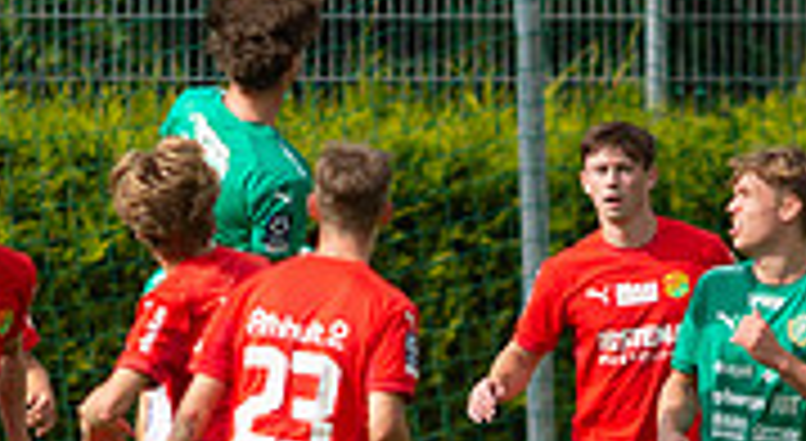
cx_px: 236
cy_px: 693
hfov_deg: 1.3
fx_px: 36887
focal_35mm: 1737
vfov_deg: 0.7
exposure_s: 1/1600
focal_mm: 420
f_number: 4.5
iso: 200
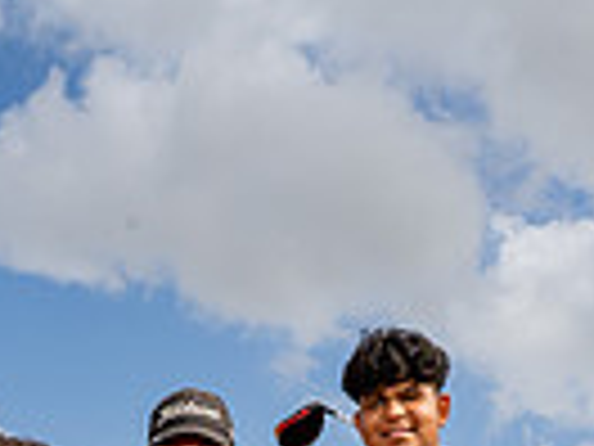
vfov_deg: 13.1
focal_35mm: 92
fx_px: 1579
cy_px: 991
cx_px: 153
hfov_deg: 21.1
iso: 100
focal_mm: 28
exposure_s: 1/250
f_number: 11
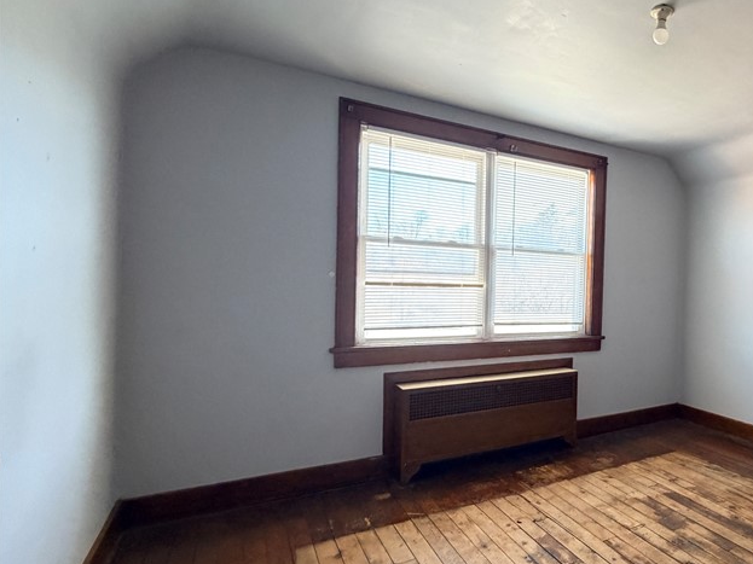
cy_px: 297
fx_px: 500
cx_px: 616
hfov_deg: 66.2
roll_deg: -1.6
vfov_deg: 58.8
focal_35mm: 23
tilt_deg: -1.0
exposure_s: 1/71
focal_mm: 2.22
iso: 320
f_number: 2.2
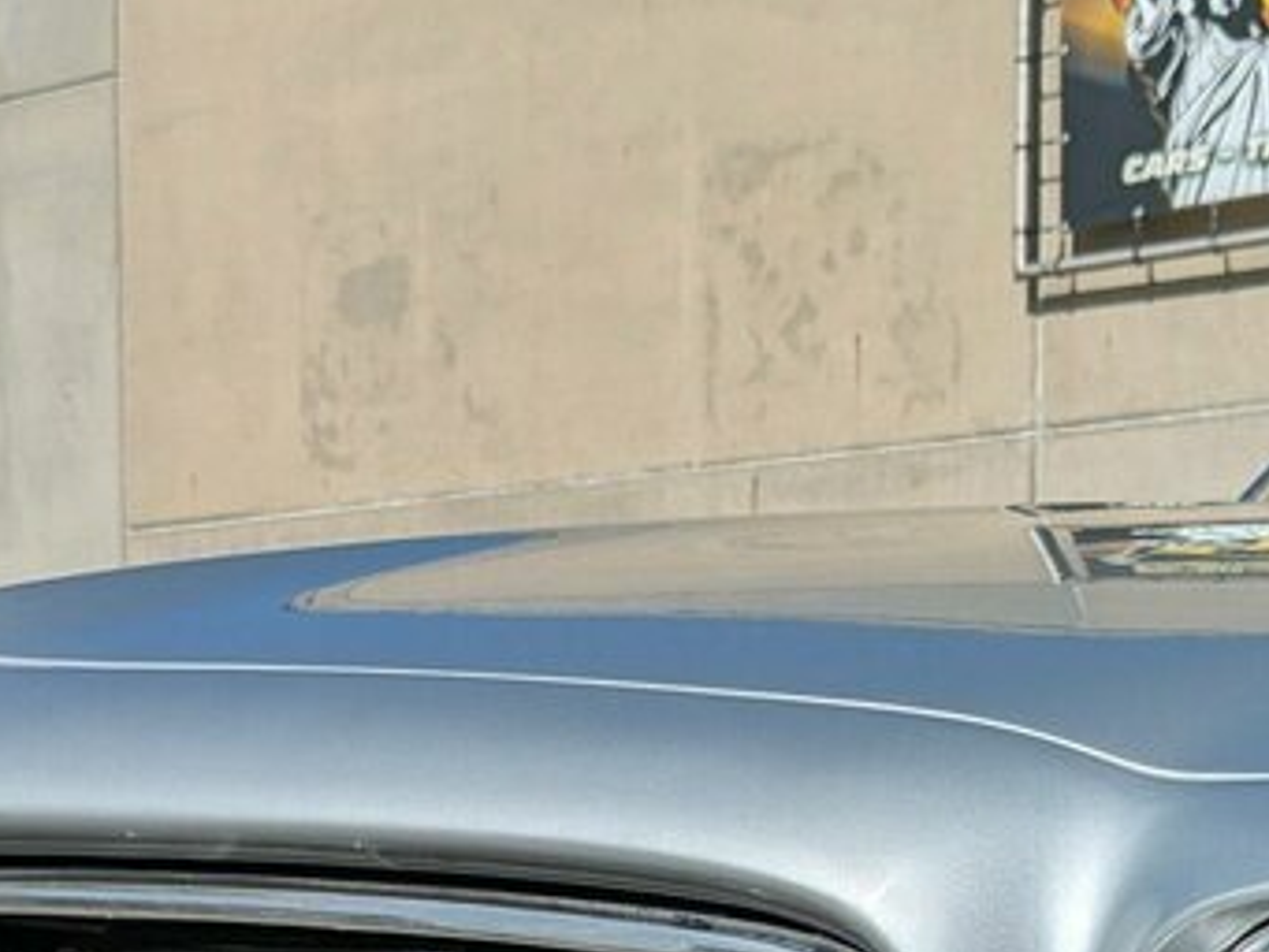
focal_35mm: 88
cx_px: 1064
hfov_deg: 21.9
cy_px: 1283
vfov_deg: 15.8
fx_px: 3227
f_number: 1.89
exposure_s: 1/5464
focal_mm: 5.43
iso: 41
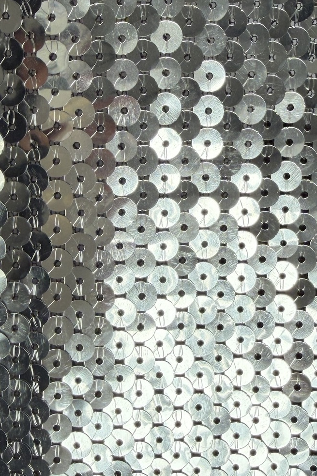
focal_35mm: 26
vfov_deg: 69.4
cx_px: 160
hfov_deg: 49.5
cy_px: 246
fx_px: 344
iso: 50
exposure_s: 1/121
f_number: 2.2
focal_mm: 2.22
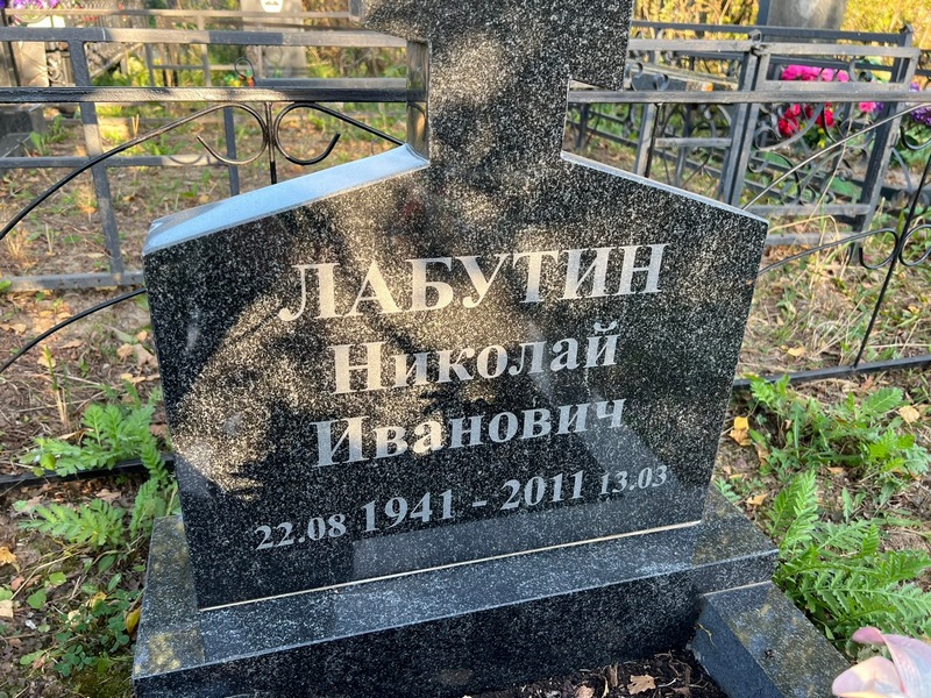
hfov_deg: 67.3
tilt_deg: -24.8
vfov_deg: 53.1
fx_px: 699
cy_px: 349
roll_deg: -1.0
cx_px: 466
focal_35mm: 26
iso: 32
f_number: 1.5
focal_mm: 5.7
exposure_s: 1/131
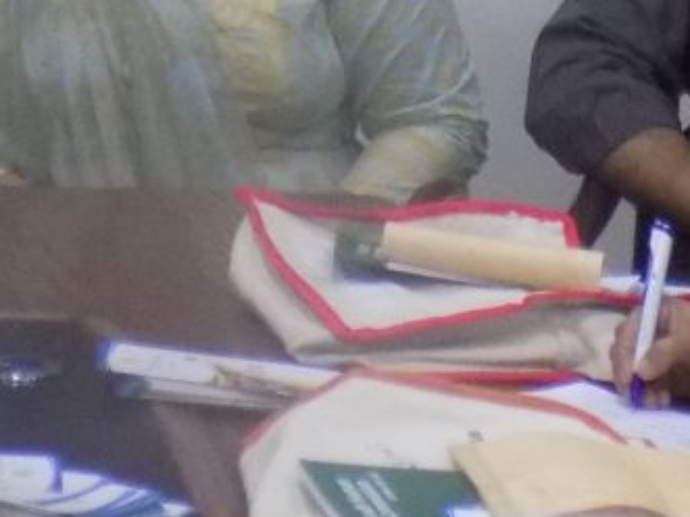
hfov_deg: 8.1
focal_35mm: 243
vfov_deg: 5.9
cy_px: -566
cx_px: 271
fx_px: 4842
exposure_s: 1/30
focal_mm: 9.3
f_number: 3.9
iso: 400
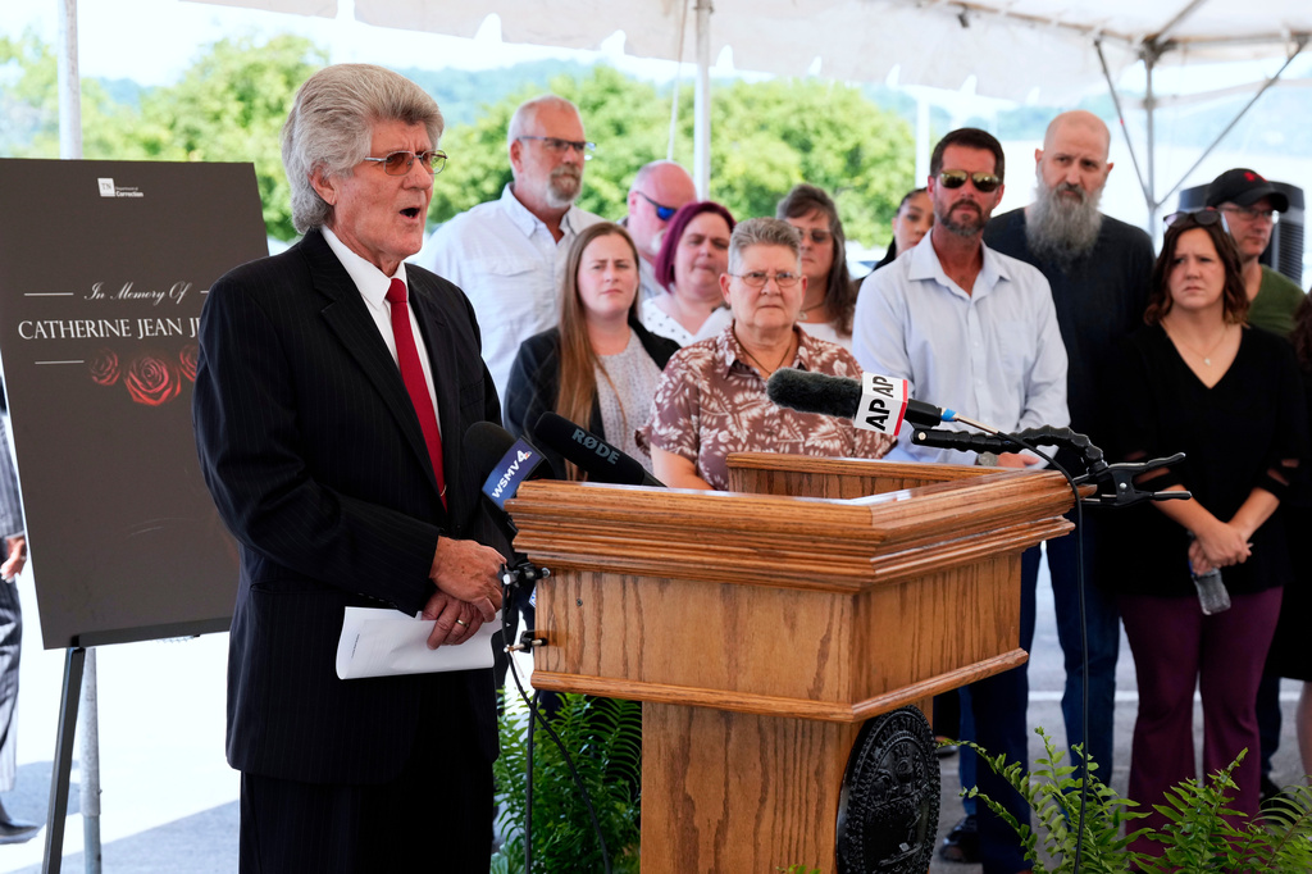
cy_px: 437
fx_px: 2550
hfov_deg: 28.9
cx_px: 656
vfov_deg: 19.4
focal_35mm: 70
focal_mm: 70
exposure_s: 1/2000
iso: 1250
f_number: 5
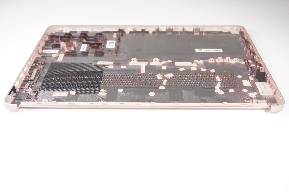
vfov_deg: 33.0
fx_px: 325
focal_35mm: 40
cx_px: 144
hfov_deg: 48.0
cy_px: 96
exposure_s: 1/250
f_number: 5
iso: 800
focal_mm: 27
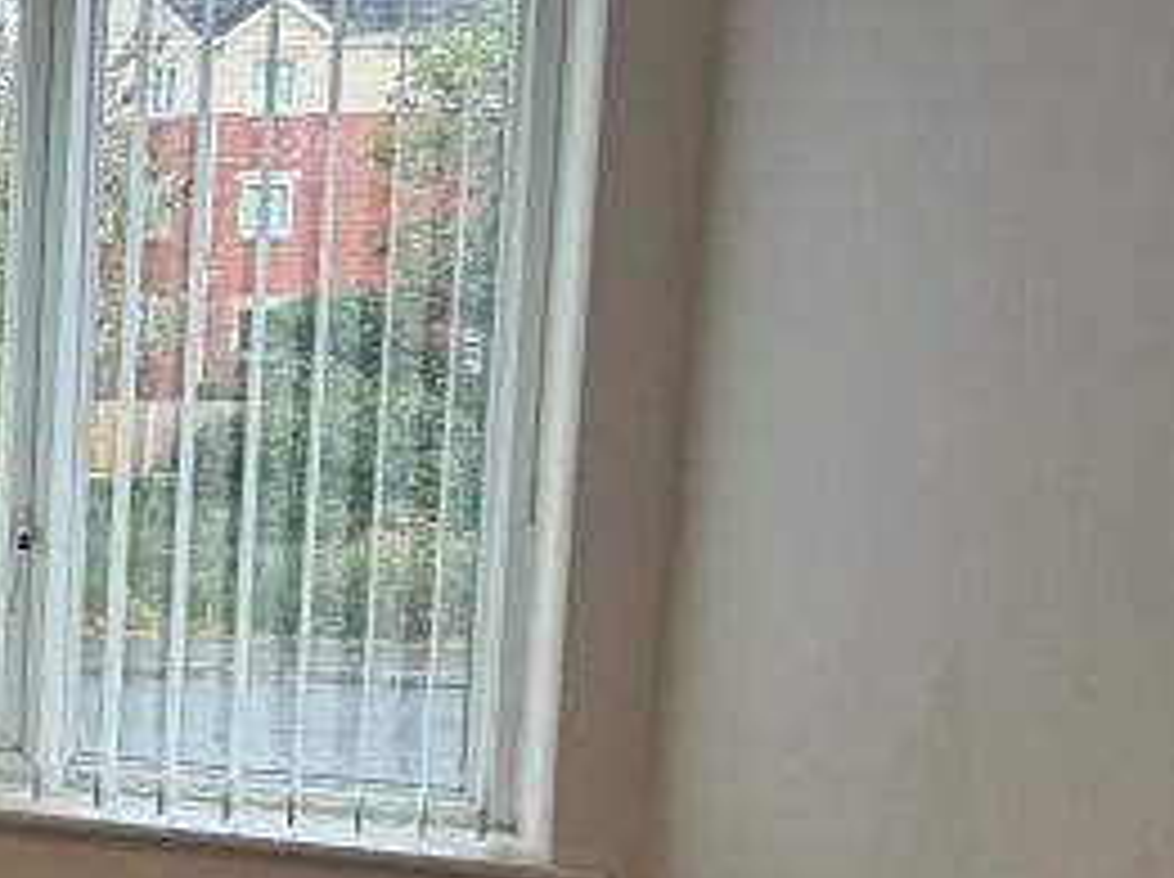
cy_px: 423
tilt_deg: -5.6
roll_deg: +0.5
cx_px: -1098
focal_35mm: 55
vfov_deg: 26.5
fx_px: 1863
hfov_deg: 20.1
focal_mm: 2.22
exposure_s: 1/121
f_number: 2.2
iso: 160
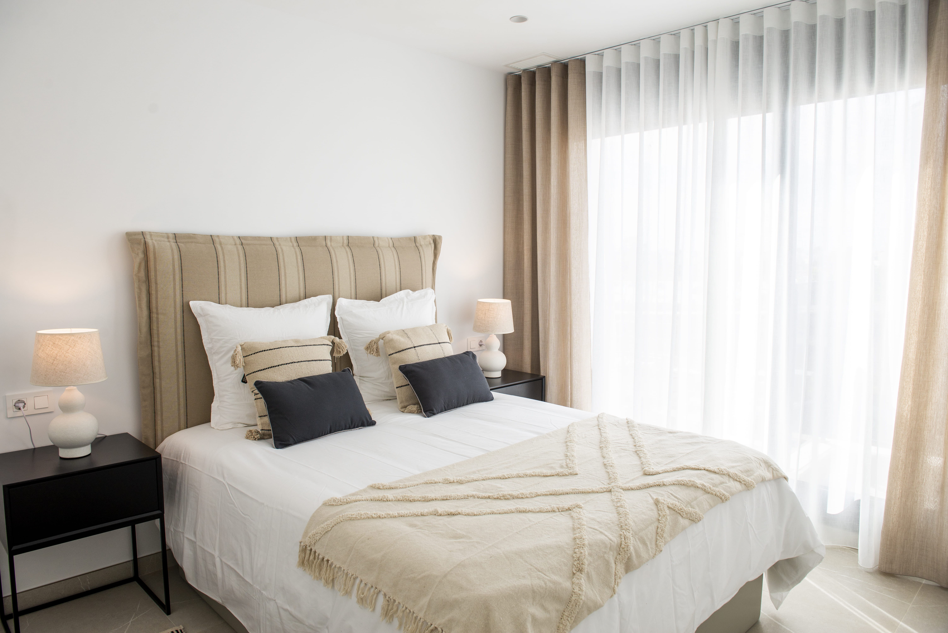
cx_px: 474
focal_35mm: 24
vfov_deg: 53.2
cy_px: 316
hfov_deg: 73.7
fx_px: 632
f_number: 7.1
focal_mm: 24
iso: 200
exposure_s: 1/160
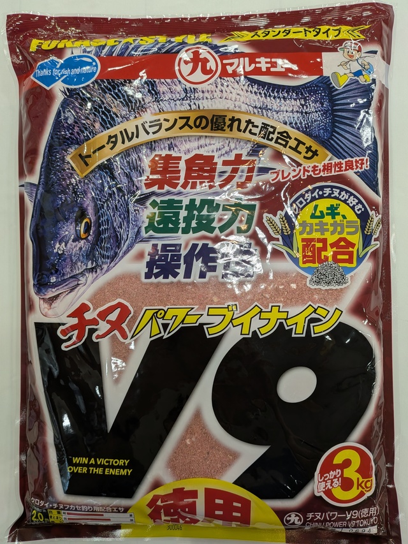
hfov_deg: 56.8
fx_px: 377
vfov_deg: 71.6
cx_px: 204
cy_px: 272
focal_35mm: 24
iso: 41
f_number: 1.7
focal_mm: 4.53
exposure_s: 1/120
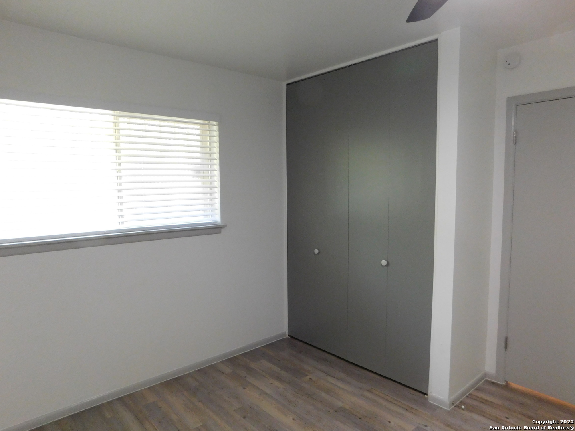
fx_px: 382
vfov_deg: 58.9
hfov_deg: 73.9
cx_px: 288
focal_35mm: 23
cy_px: 216
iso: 400
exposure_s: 1/30
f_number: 3
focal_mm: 4
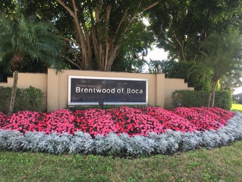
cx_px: 121
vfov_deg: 48.2
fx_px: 203
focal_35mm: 29
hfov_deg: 61.7
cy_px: 91
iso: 25
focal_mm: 4.15
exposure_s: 1/192
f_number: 2.2
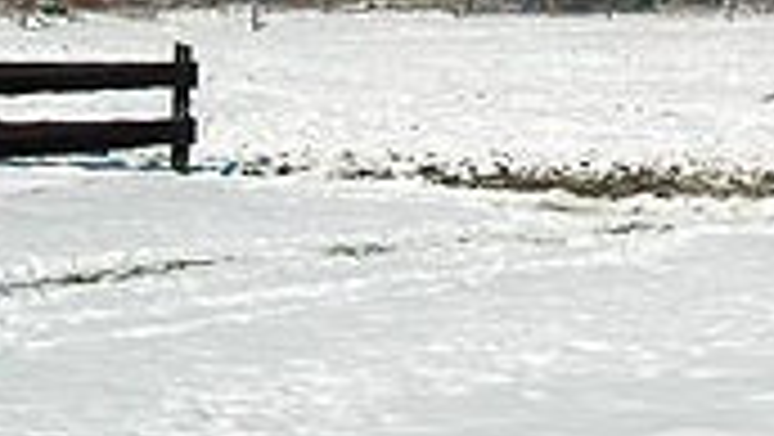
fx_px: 2403
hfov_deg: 18.2
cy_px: -229
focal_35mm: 117
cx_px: 576
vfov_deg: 10.0
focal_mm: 8.5
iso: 64
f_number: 4.9
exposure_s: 1/874
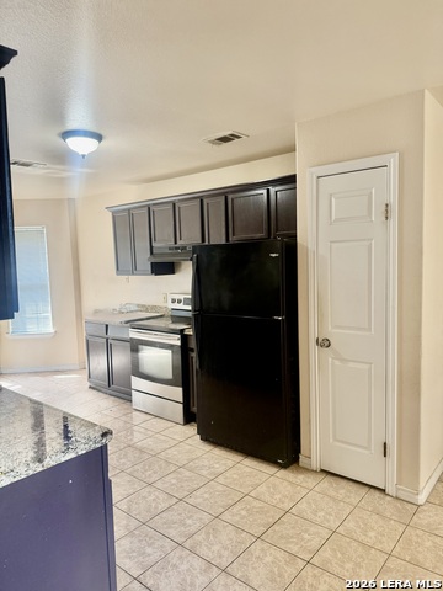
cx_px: 222
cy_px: 296
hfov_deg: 56.8
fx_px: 410
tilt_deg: -5.4
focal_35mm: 24
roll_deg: +1.7
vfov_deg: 71.6
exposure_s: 1/60
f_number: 1.78
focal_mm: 6.76
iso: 160
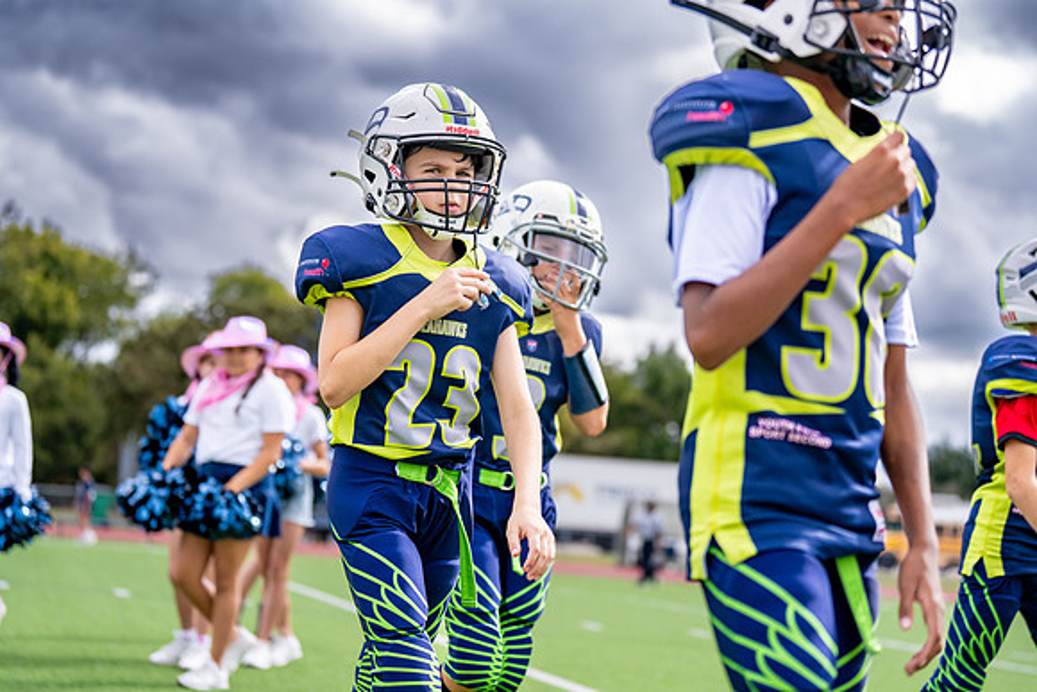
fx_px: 2277
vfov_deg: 17.3
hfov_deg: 25.7
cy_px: 306
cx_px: 513
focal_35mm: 79
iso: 320
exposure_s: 1/2500
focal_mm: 70
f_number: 2.8
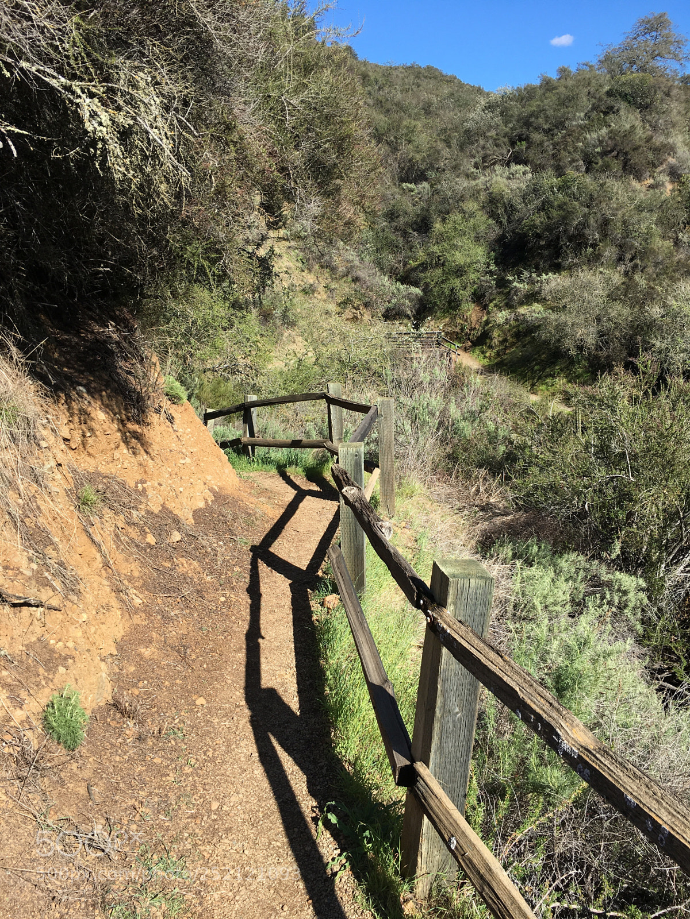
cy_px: 460
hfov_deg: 48.2
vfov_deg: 61.7
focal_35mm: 29
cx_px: 345
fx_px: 771
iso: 25
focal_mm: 4.15
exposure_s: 1/793
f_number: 2.2
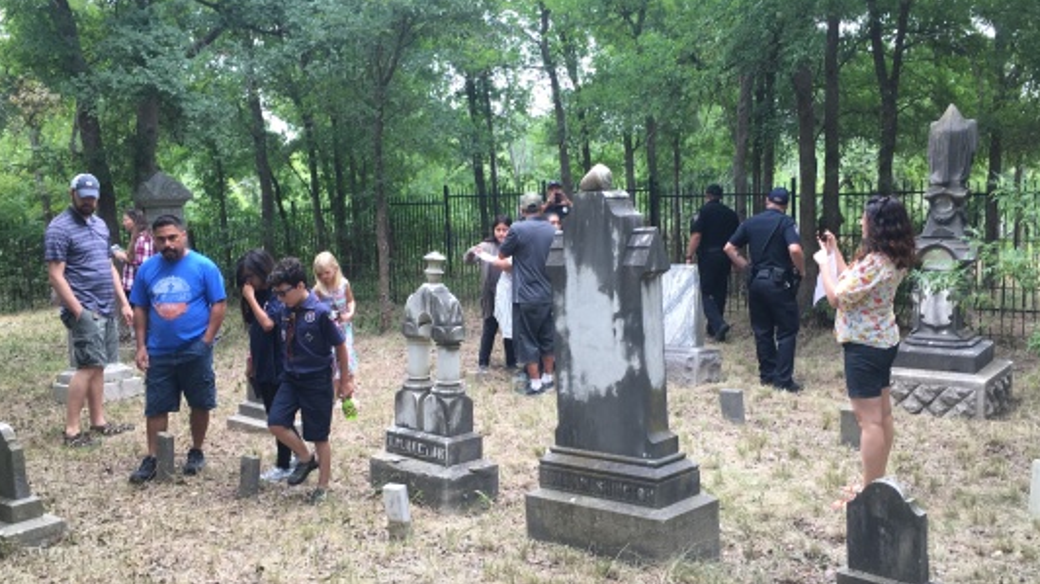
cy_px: 326
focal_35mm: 38
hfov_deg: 52.8
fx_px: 1048
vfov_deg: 31.1
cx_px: 518
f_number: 2.2
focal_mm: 4.15
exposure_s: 1/60
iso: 25
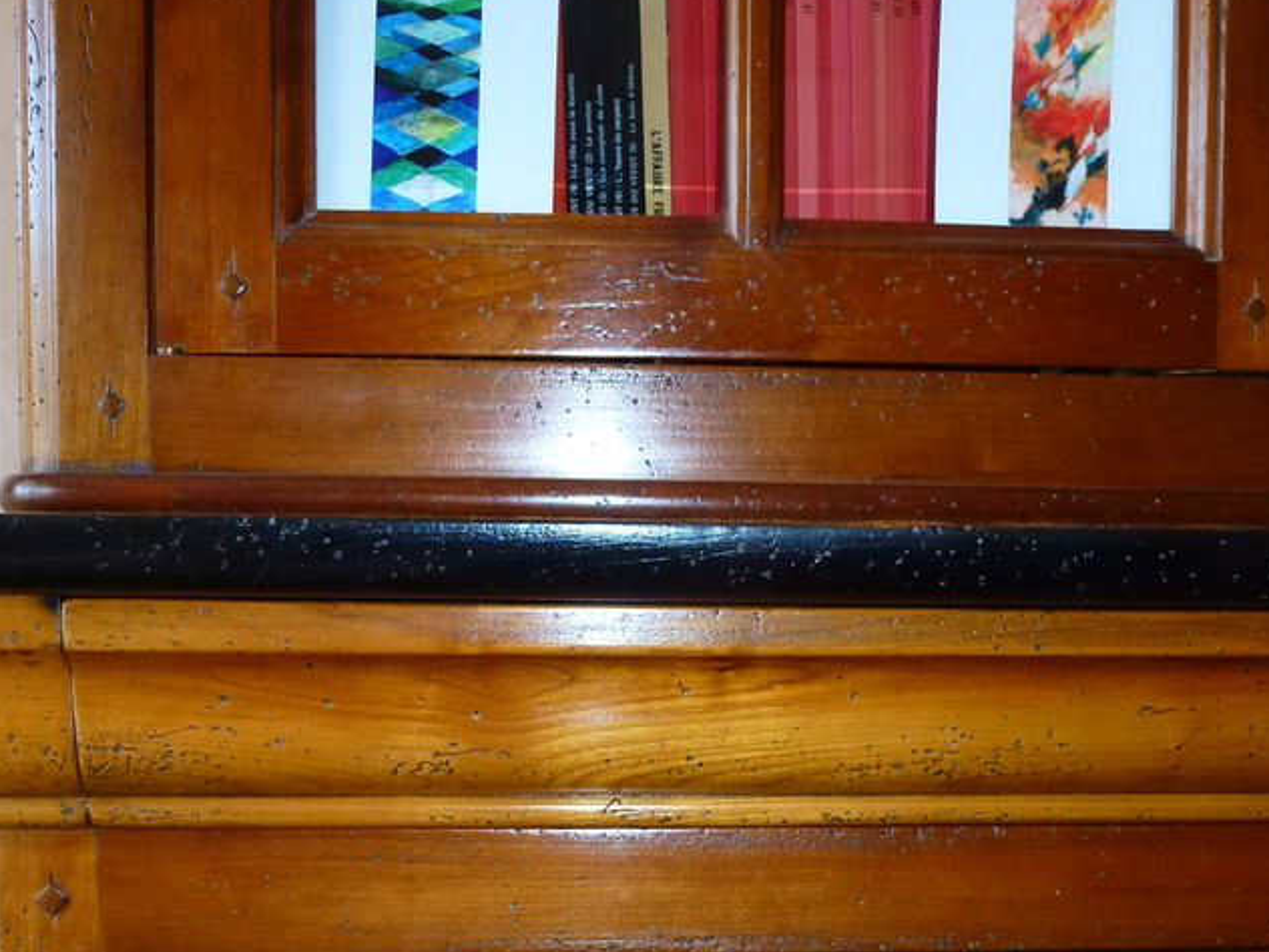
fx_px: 1393
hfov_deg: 49.0
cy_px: 661
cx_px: 647
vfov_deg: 37.2
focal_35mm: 38
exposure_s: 1/60
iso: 250
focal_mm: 4.3
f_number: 3.3
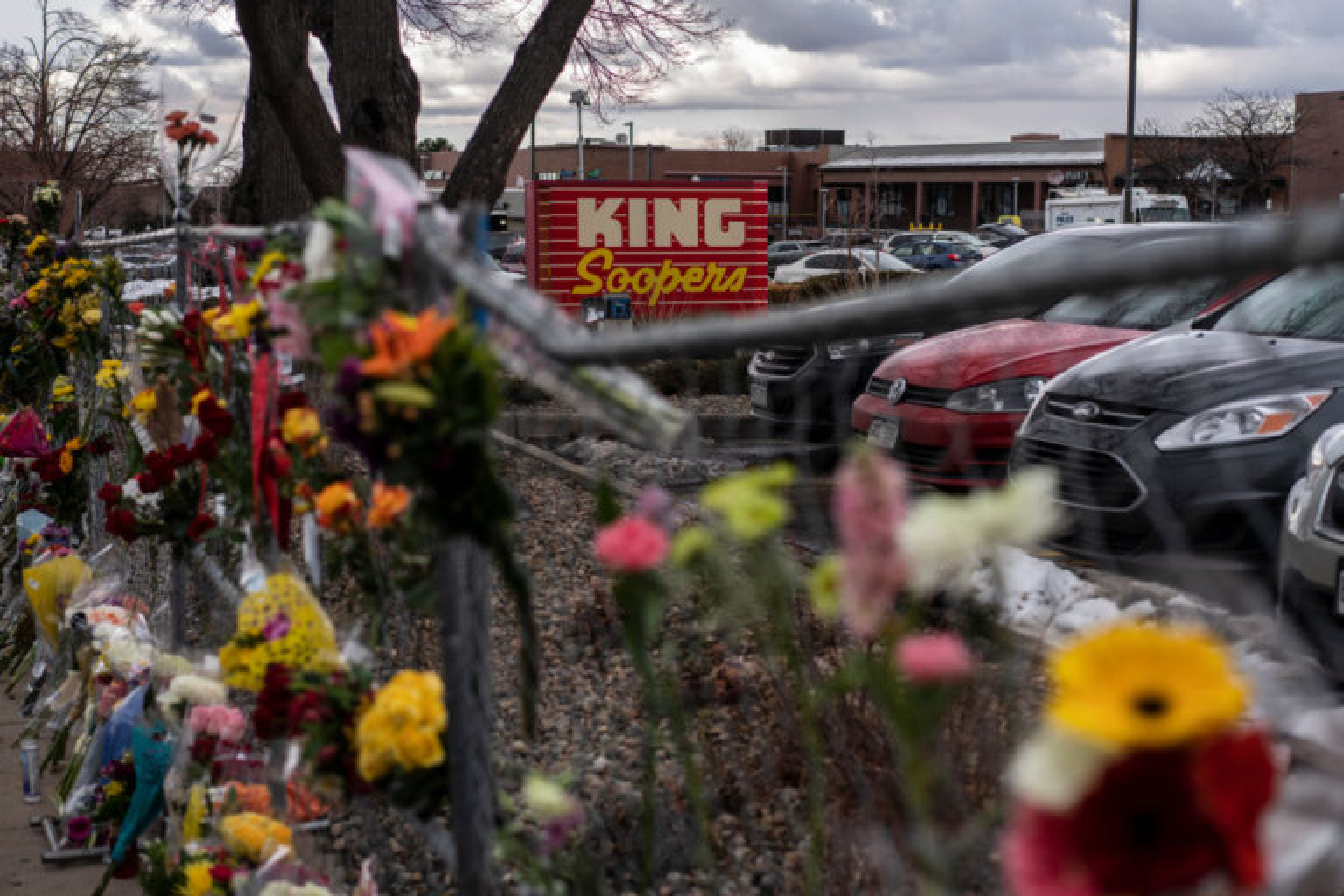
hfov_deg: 36.2
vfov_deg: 24.6
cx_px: 672
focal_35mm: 55
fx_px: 2053
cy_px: 448
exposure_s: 1/250
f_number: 3.2
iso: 50
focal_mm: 55
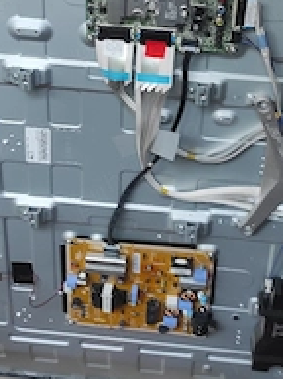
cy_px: 38
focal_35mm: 52
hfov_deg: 27.9
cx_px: 175
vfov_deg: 34.8
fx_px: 569
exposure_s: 1/33
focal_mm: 5.43
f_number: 1.89
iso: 306
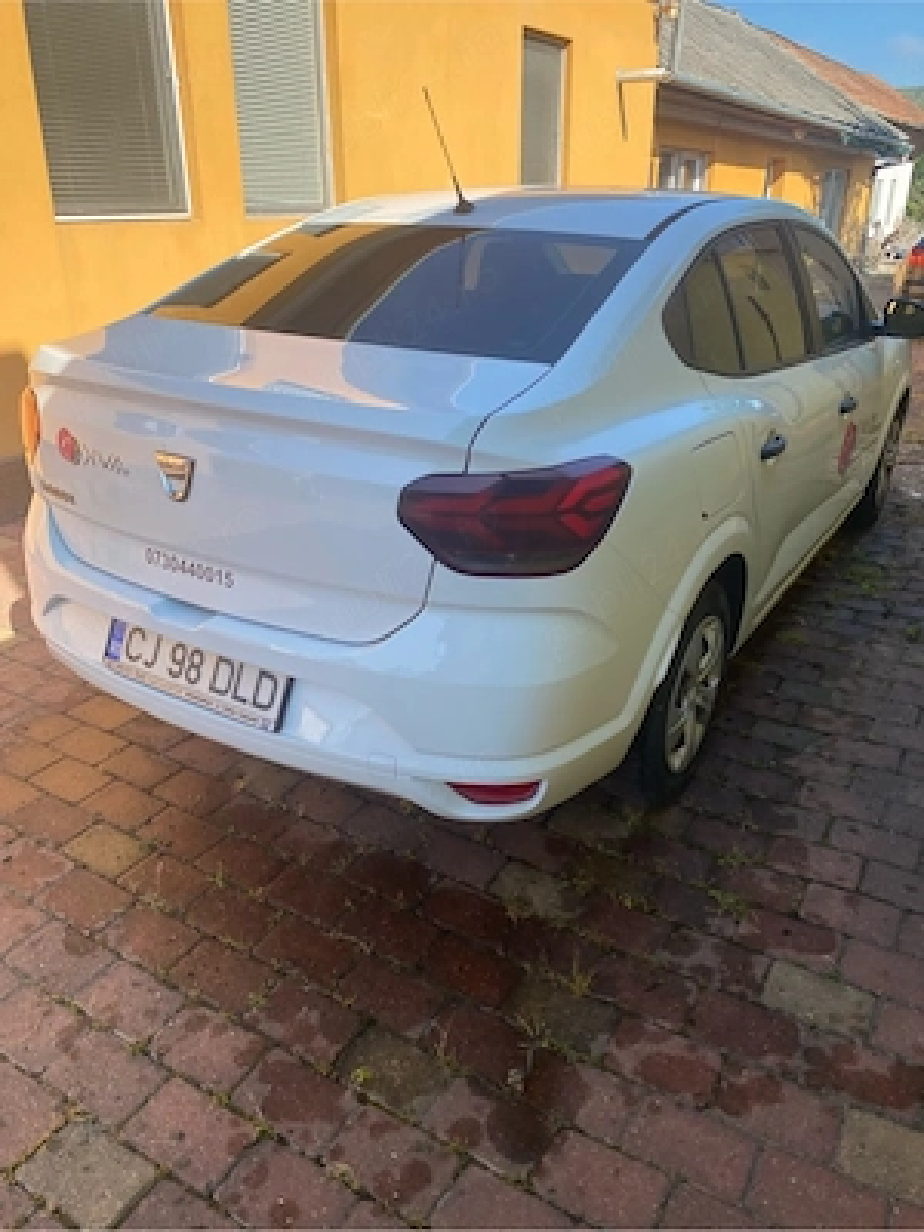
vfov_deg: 67.3
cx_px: 462
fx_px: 925
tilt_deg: -22.1
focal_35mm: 26
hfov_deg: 53.1
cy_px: 616
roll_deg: +0.2
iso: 32
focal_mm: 4.25
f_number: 1.8
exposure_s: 1/1025
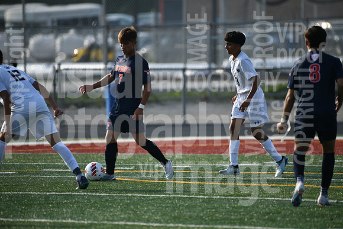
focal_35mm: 500
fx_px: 4765
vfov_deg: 2.8
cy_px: 114
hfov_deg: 4.1
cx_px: 172
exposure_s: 1/5000
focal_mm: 500
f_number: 5.6
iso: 1400
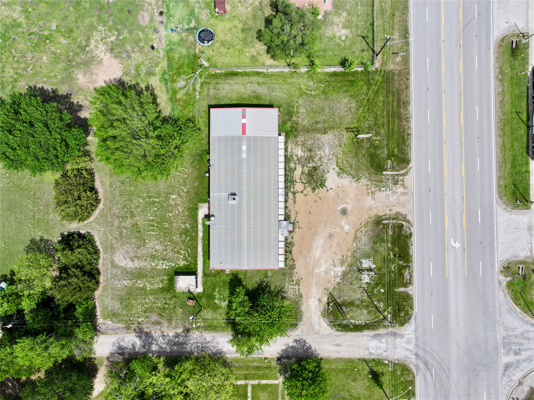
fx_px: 370
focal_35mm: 24
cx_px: 267
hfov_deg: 71.6
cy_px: 200
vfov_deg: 56.8
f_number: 2.8
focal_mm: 12.29
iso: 100
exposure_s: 1/1600
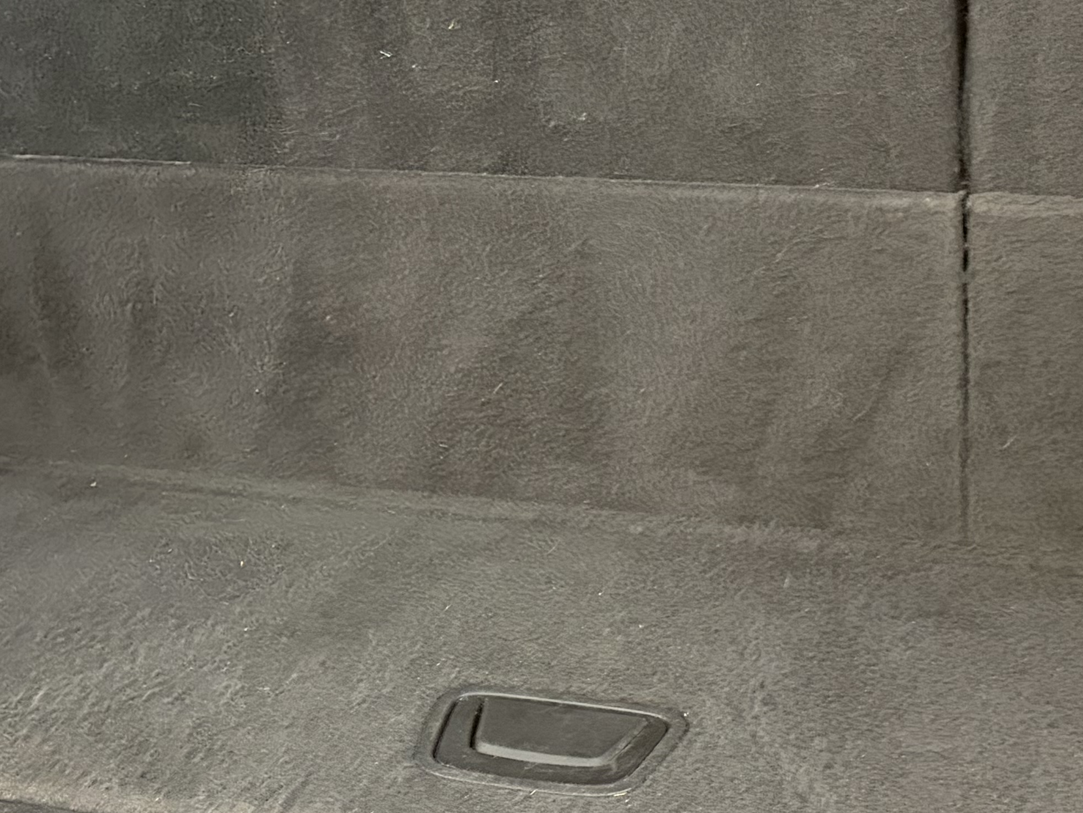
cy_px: 336
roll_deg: +2.5
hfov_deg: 25.7
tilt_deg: -19.4
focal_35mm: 76
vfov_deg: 19.4
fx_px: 2378
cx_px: 535
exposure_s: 1/30
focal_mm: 5.96
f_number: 1.6
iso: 500
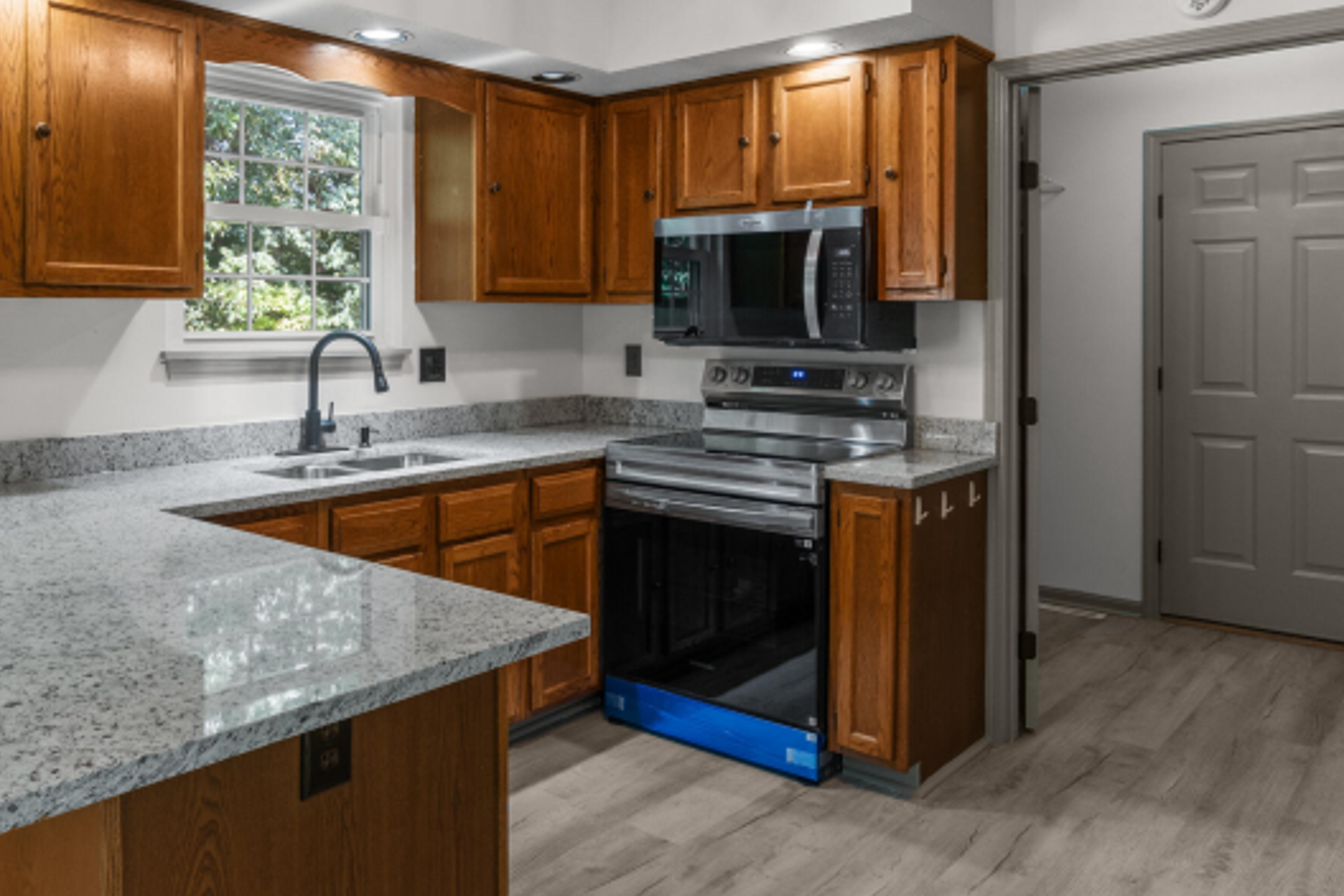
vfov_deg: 46.3
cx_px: 537
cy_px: 321
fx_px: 1034
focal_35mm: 28
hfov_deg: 65.4
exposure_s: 1/2.5
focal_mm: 13
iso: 400
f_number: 8
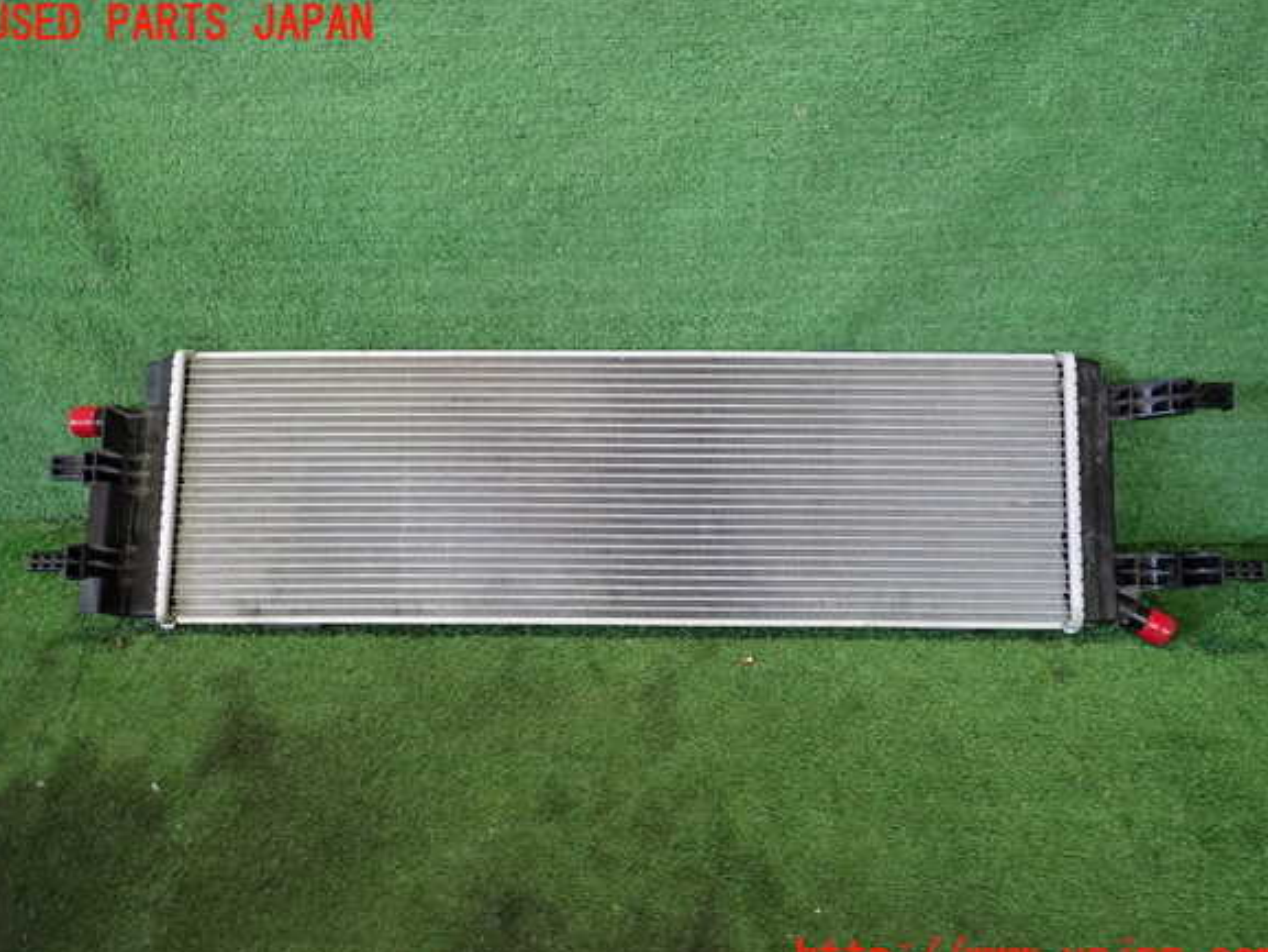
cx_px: 633
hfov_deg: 67.3
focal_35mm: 26
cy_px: 492
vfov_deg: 53.1
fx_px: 953
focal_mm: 4.5
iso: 320
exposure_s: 1/30
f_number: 2
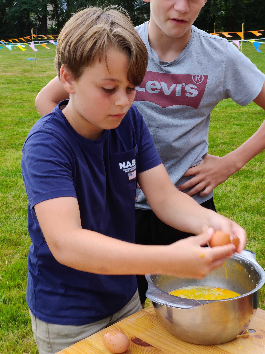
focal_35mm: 66
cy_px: 177
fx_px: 674
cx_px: 132
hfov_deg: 22.3
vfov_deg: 29.4
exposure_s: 1/50
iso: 200
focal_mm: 6.26
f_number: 2.2
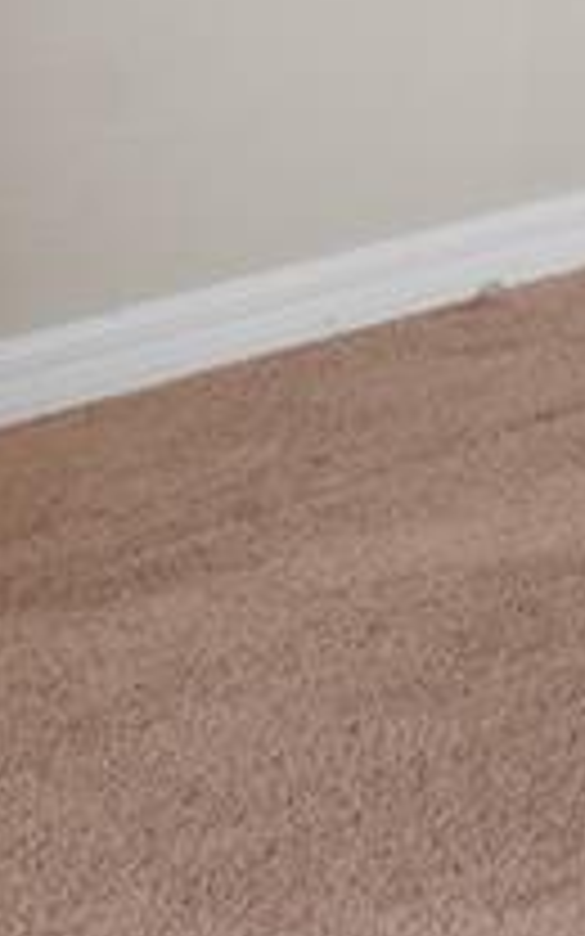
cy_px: -806
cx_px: 2336
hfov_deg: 8.1
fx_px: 2398
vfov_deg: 17.4
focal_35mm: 94
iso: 200
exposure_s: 1/1.25
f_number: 8
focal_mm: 12
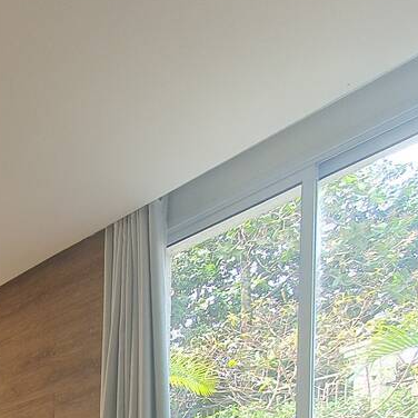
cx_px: -177
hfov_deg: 28.3
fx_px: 601
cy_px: 584
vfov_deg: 28.7
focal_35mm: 44
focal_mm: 1.8
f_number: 2.2
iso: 50
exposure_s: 1/60
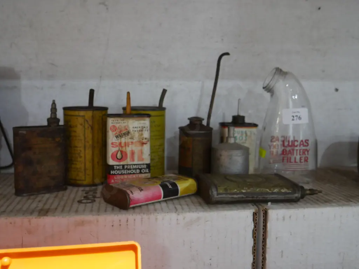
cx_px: 180
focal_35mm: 40
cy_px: 134
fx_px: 415
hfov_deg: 46.8
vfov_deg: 36.0
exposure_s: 1/60
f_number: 4.5
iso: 2000
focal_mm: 20
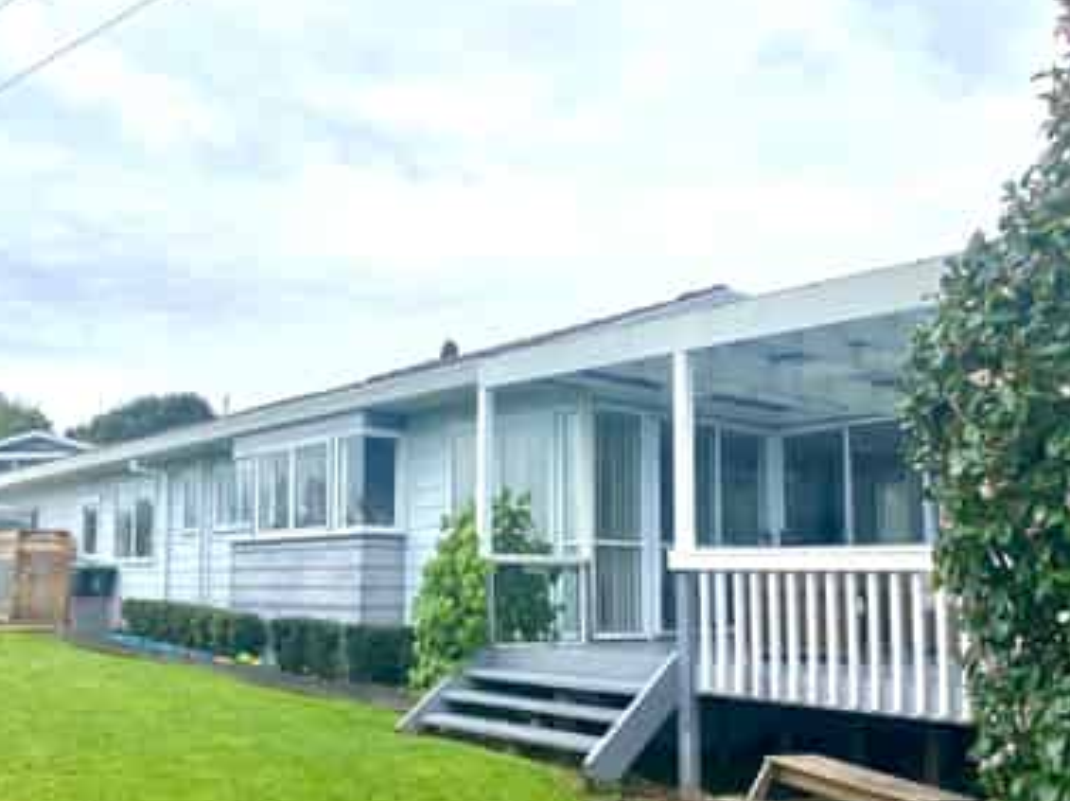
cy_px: 507
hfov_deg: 54.0
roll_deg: -0.8
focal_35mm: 34
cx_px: 504
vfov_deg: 41.4
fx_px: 1050
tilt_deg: +7.3
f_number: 1.8
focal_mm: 4.25
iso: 32
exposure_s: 1/2358
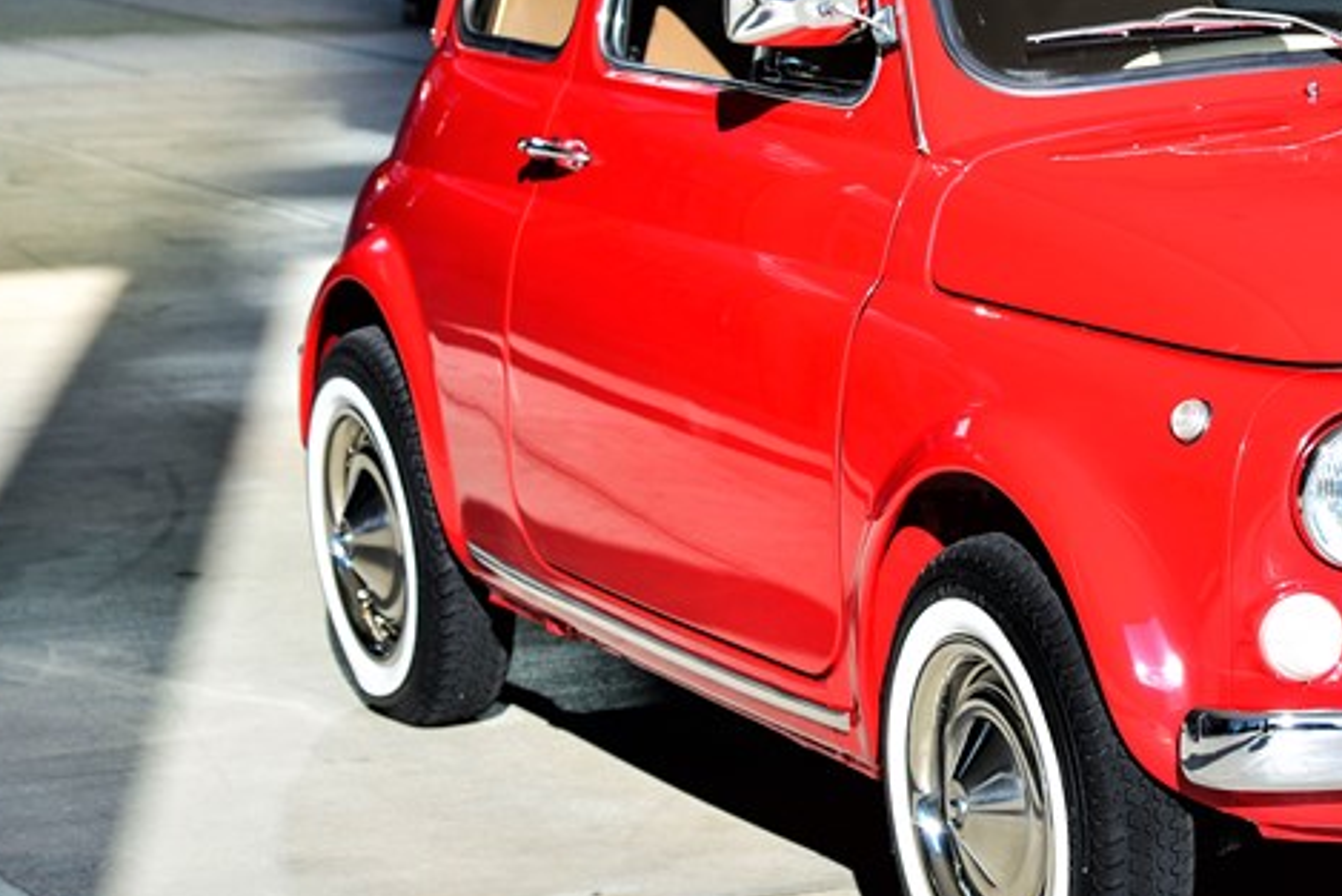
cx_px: 1236
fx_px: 5332
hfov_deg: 14.2
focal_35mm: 143
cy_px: 252
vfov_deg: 9.6
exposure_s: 1/160
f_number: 6.3
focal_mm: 70
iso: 100
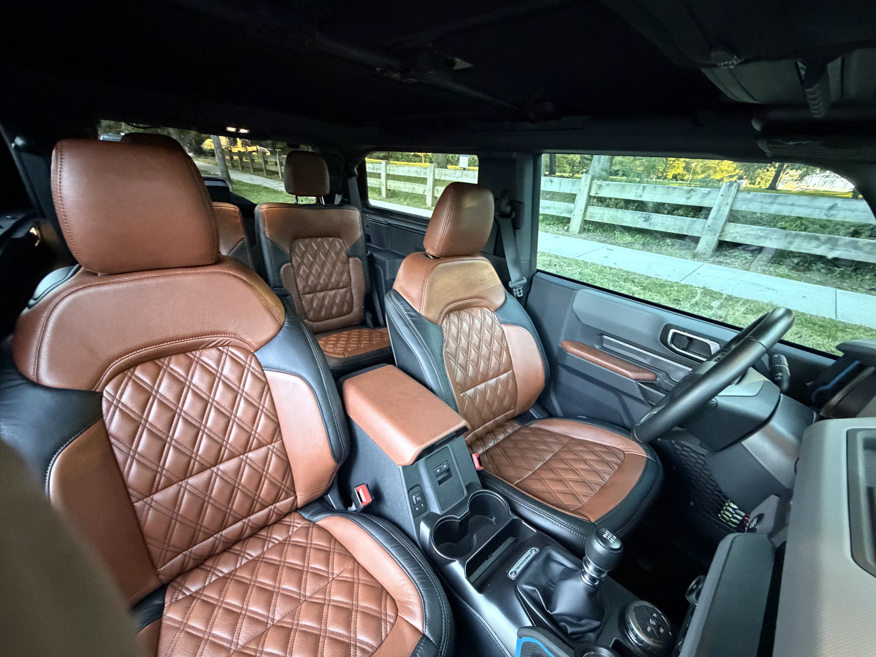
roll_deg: -4.0
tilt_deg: -27.6
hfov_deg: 102.1
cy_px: 328
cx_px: 438
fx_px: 354
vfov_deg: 85.7
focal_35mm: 14
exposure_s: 1/60
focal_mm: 2.22
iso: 1250
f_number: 2.2
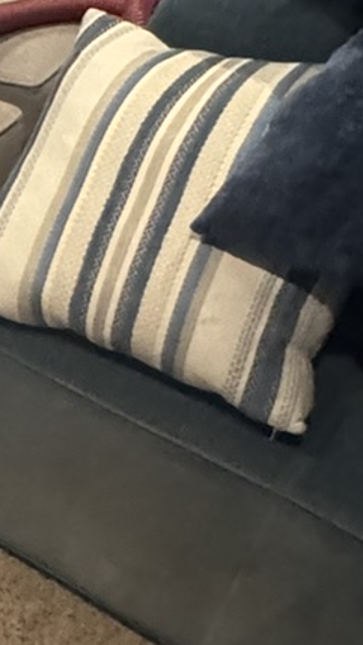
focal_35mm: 73
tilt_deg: -41.4
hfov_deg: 13.4
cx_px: -431
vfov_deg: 29.0
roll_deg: +4.7
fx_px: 1248
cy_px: 327
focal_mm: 2.22
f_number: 2.2
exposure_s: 1/60
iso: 1250
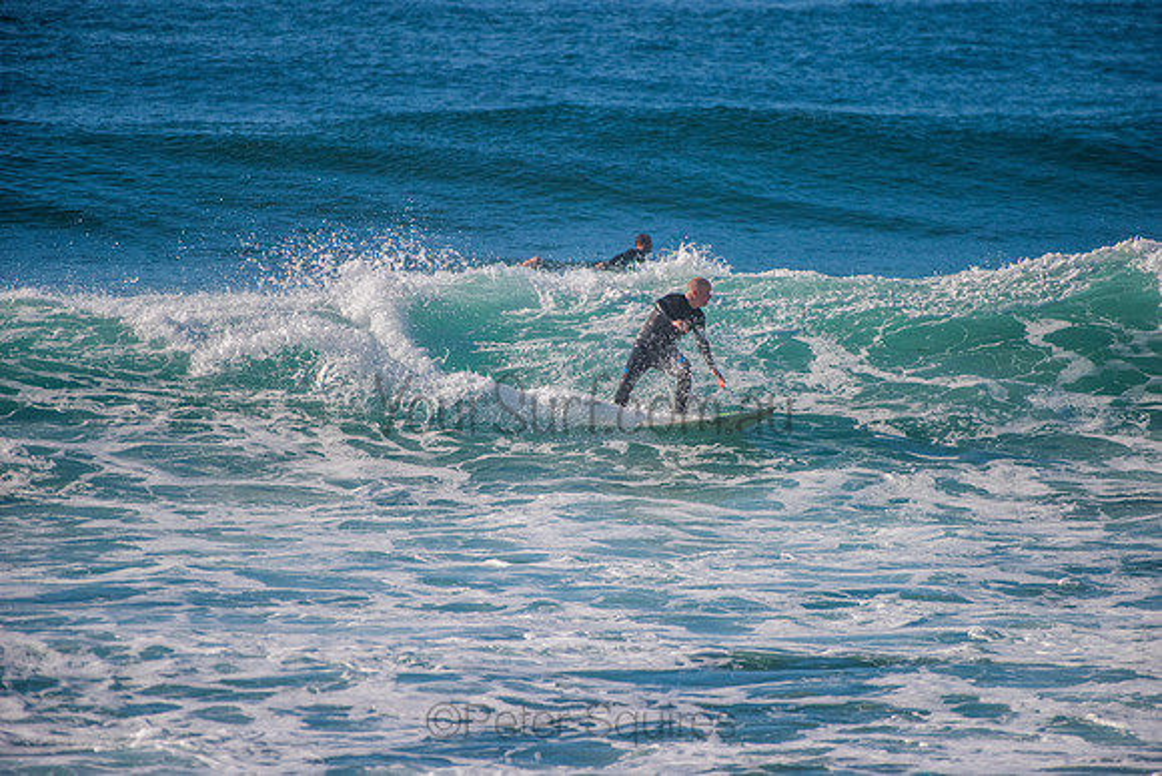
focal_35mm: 500
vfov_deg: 2.8
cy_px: 388
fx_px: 16142
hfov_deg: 4.1
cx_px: 581
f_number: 5.6
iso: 900
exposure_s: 1/2000
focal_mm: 500
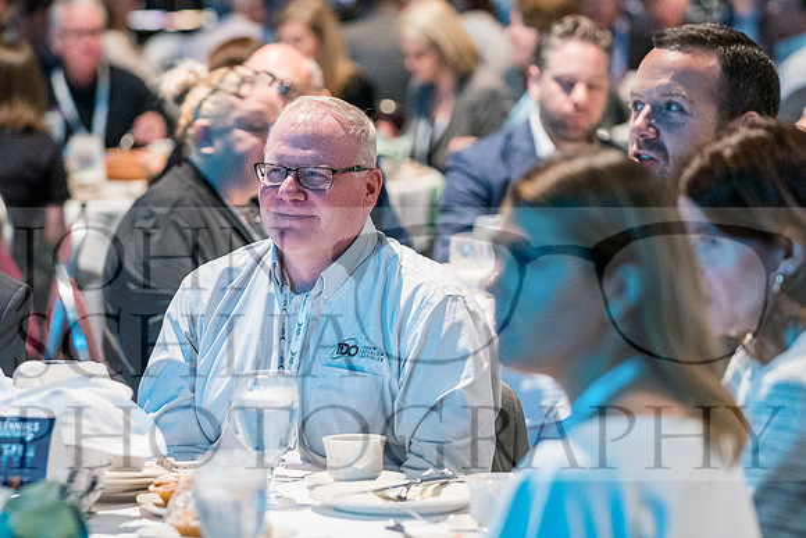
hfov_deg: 11.7
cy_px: 269
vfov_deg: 7.9
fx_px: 3919
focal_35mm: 175
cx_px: 403
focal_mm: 117
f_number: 2.8
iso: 6400
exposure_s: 1/50
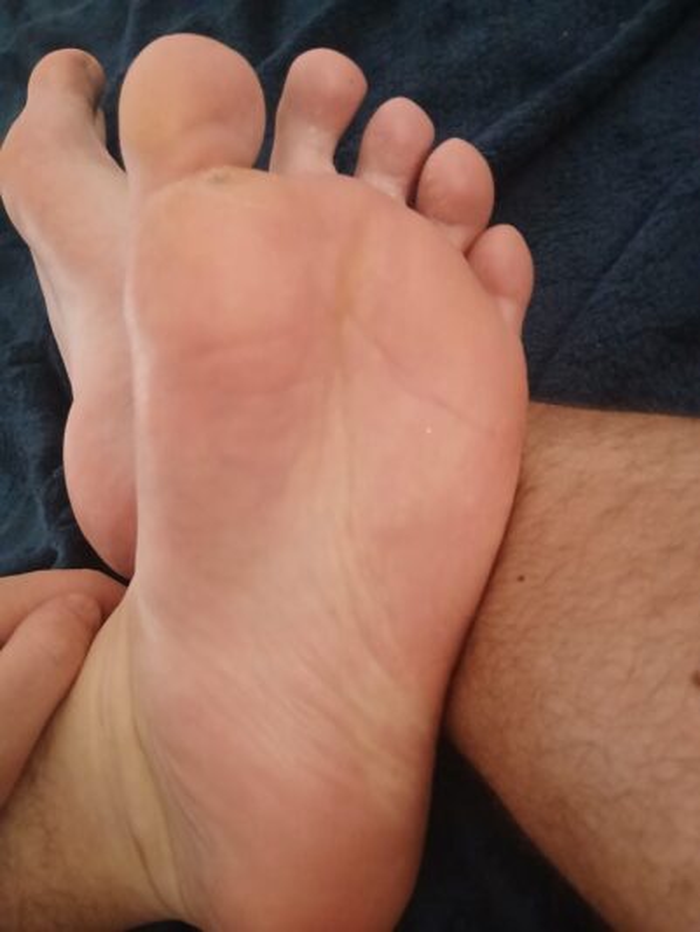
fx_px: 700
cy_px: 466
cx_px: 350
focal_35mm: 26
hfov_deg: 53.1
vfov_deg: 67.3
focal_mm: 3.98
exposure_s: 1/16.7
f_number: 1.8
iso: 2000
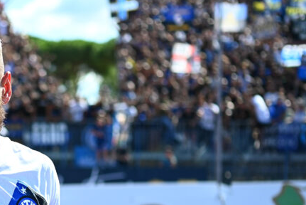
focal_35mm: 83
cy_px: 199
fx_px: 706
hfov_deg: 23.6
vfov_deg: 16.2
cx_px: 15
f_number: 1.8
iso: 360
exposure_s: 1/8000
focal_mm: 35
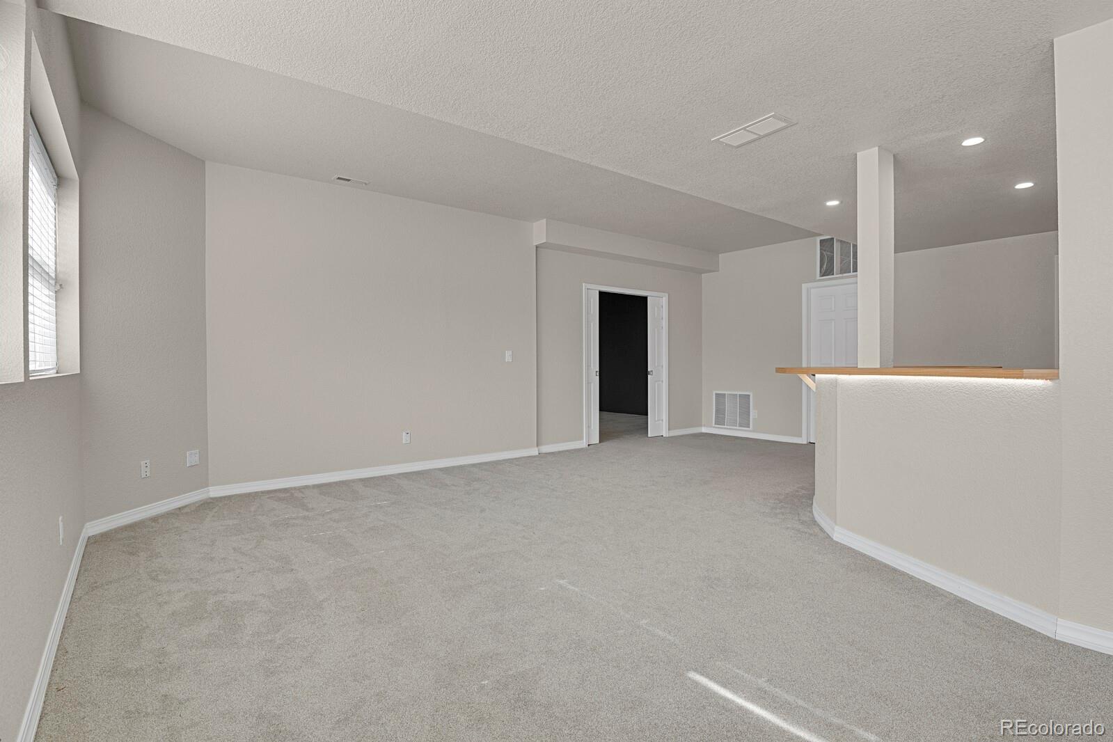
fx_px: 526
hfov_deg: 93.3
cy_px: 371
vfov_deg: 70.4
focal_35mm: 17
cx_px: 556
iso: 250
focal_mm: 17
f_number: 8
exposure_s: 1
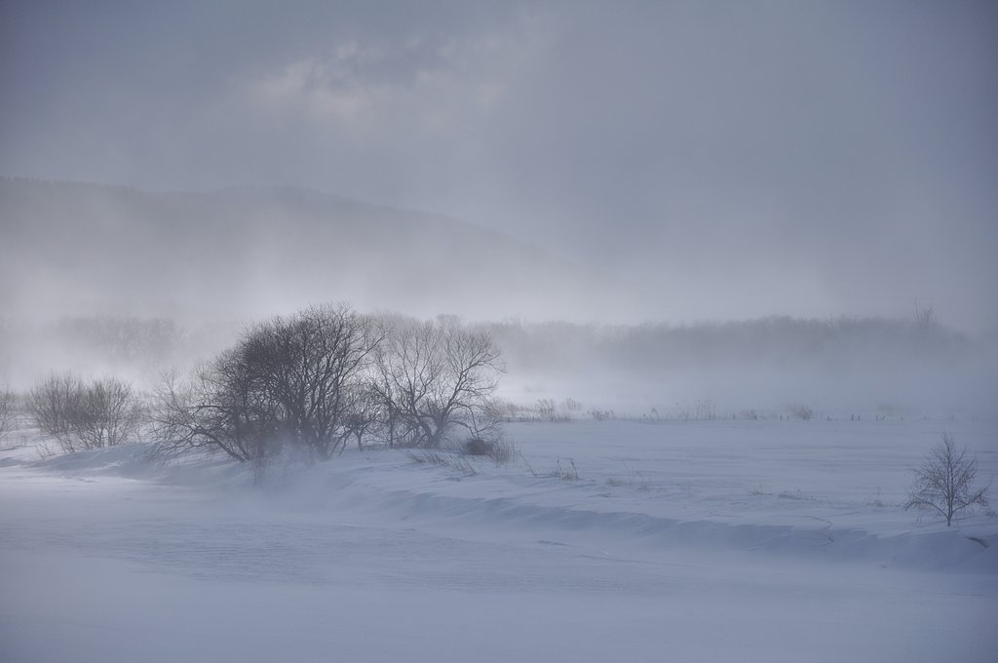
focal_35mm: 158
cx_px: 499
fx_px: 4361
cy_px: 332
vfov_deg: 8.7
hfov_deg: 13.1
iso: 200
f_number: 5.6
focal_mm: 105
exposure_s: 1/4000
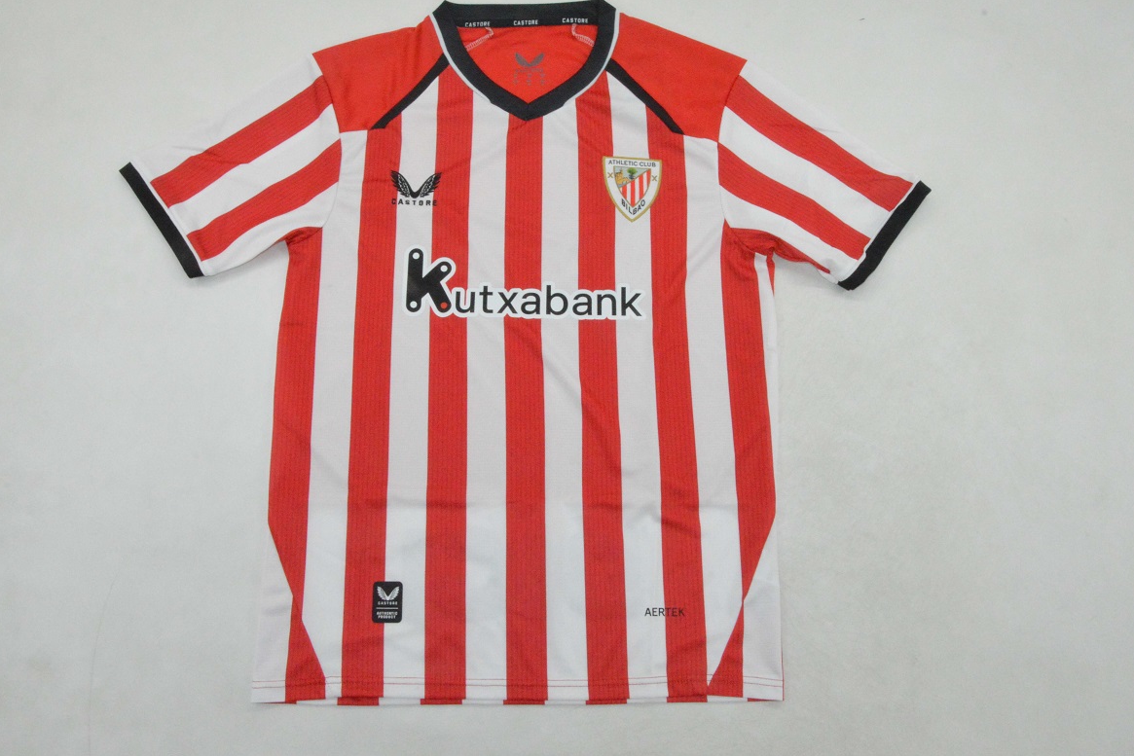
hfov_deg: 57.9
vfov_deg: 40.5
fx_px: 1024
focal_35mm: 33
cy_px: 368
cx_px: 551
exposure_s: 1/200
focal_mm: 21
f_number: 25
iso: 6400
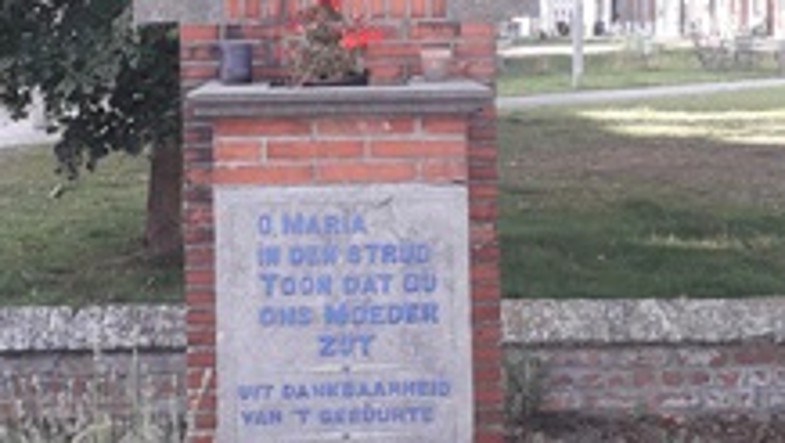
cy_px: 86
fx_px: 1375
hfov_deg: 31.8
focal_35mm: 66
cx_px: 337
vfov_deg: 18.1
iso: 40
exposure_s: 1/131
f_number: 1.9
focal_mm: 3.6
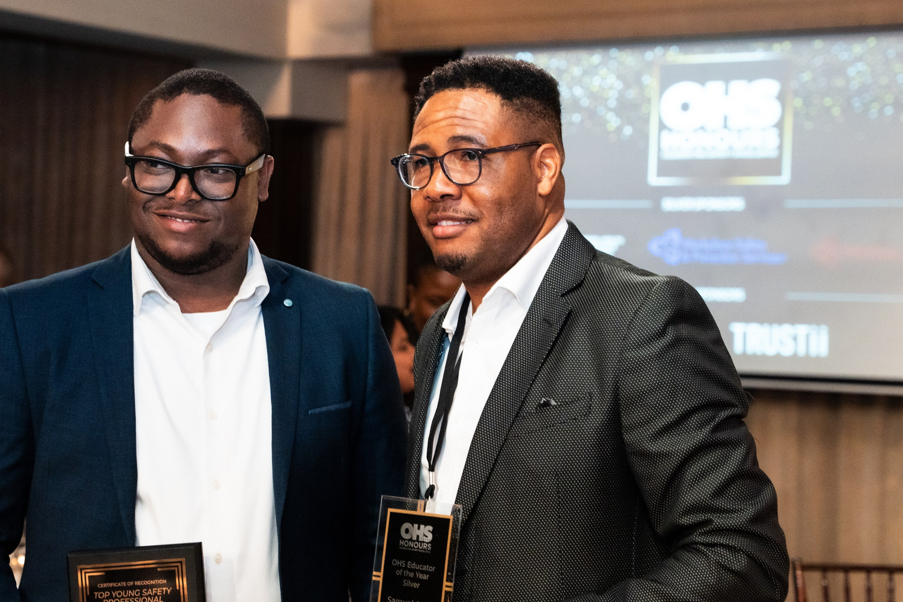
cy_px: 331
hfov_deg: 22.3
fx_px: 2283
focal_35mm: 91
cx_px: 339
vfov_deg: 15.0
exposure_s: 1/160
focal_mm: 62
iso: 2500
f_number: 4
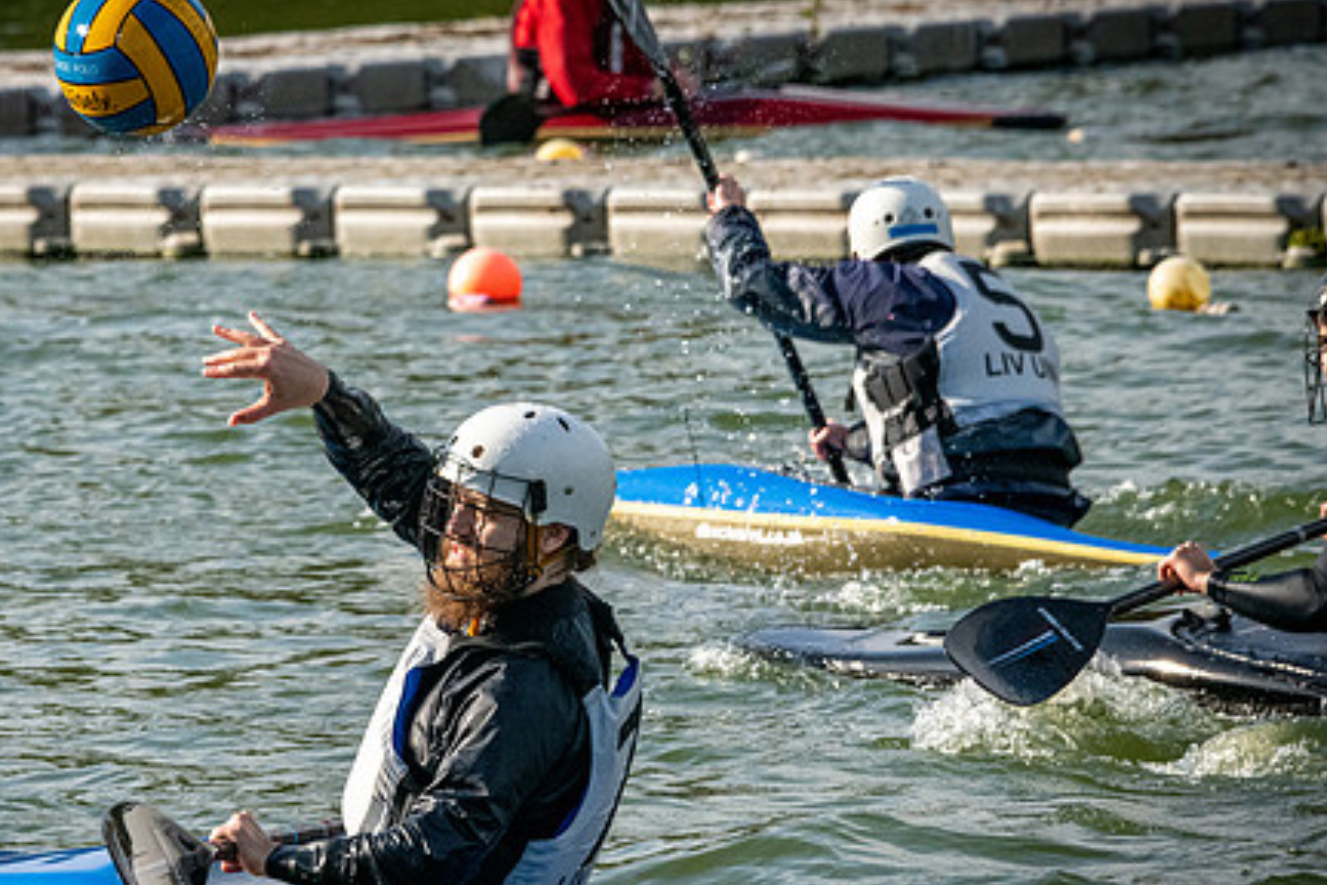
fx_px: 15923
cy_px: 534
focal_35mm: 432
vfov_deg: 3.2
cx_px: 443
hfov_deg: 4.8
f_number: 11
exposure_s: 1/3200
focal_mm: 300
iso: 2500
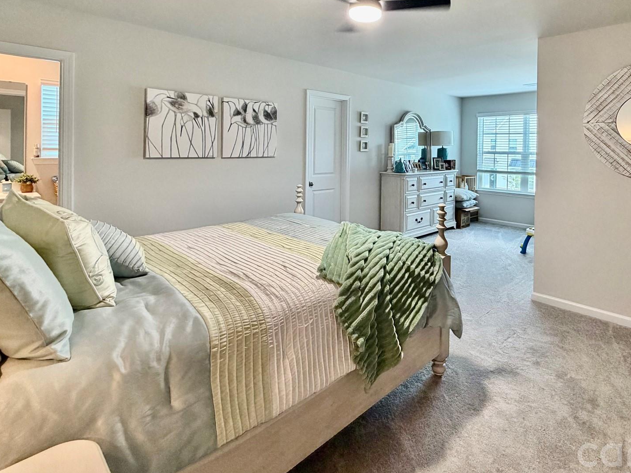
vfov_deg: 63.9
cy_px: 150
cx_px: 392
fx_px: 365
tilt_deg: -1.2
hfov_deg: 80.3
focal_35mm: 20
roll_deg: -0.8
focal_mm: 2.22
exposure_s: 1/60
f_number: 2.2
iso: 250
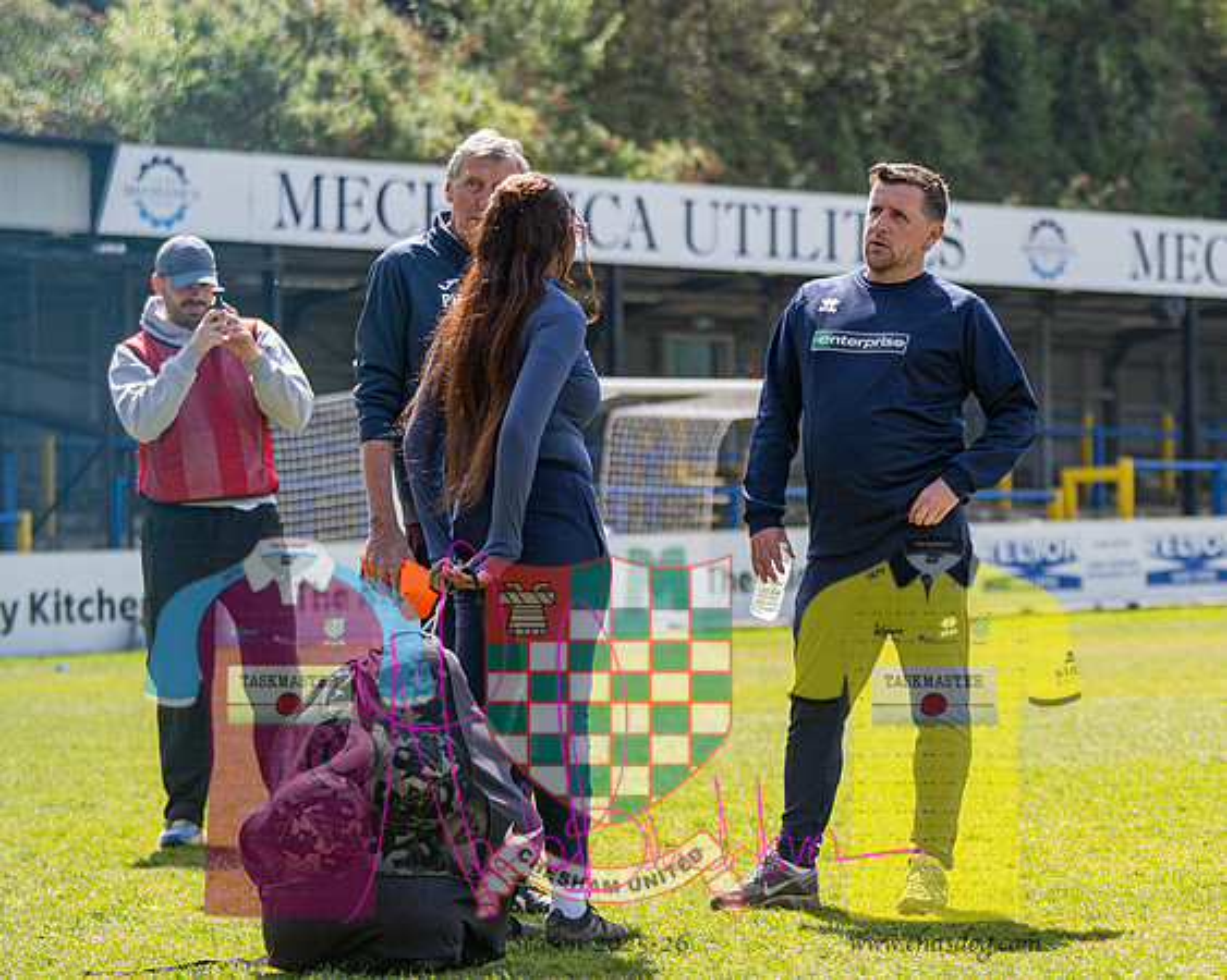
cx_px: 862
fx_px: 5310
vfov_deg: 10.6
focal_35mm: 146
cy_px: 407
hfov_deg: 13.2
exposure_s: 1/3200
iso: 400
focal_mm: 74
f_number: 2.5
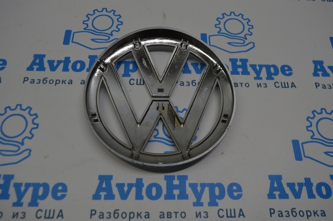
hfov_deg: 62.0
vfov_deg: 43.5
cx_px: 166
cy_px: 110
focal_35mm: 30
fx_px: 277
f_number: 5.6
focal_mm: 20
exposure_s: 1/60
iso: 140
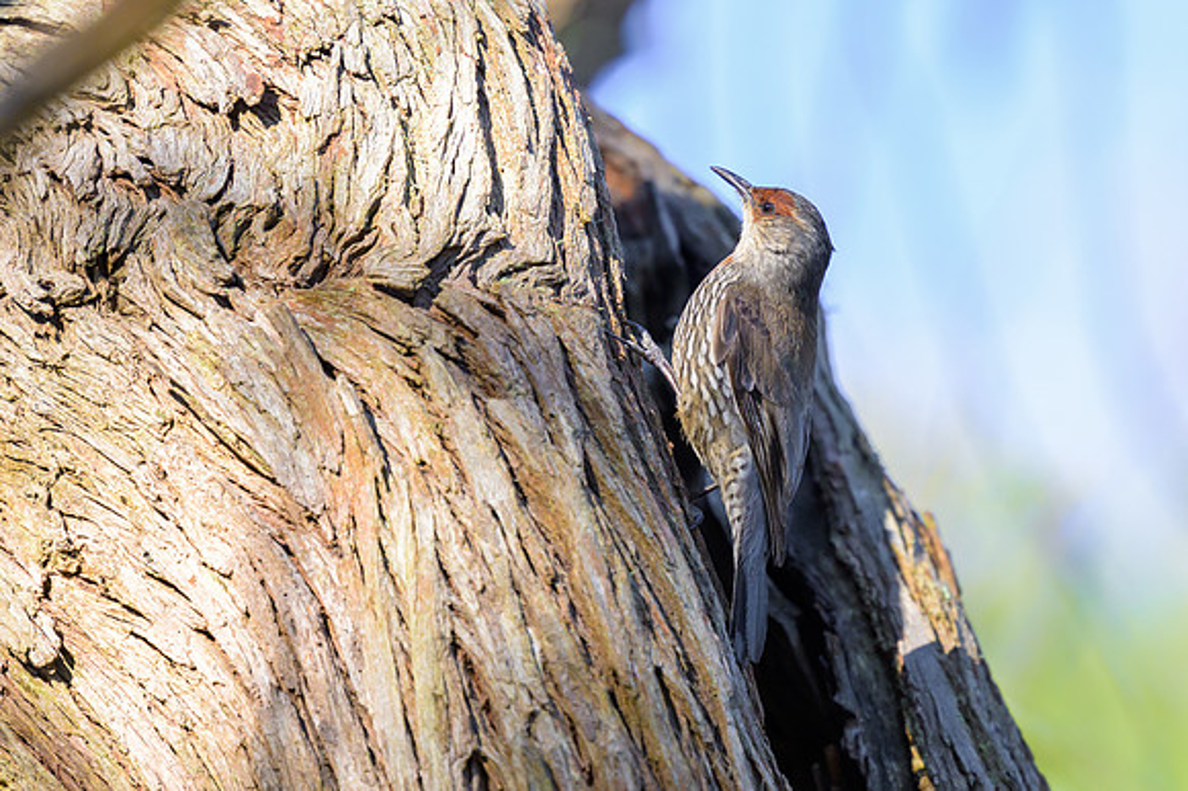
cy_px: 355
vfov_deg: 1.4
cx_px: 783
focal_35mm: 976
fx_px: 32188
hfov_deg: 2.1
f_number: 4
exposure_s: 1/1600
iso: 800
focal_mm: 560
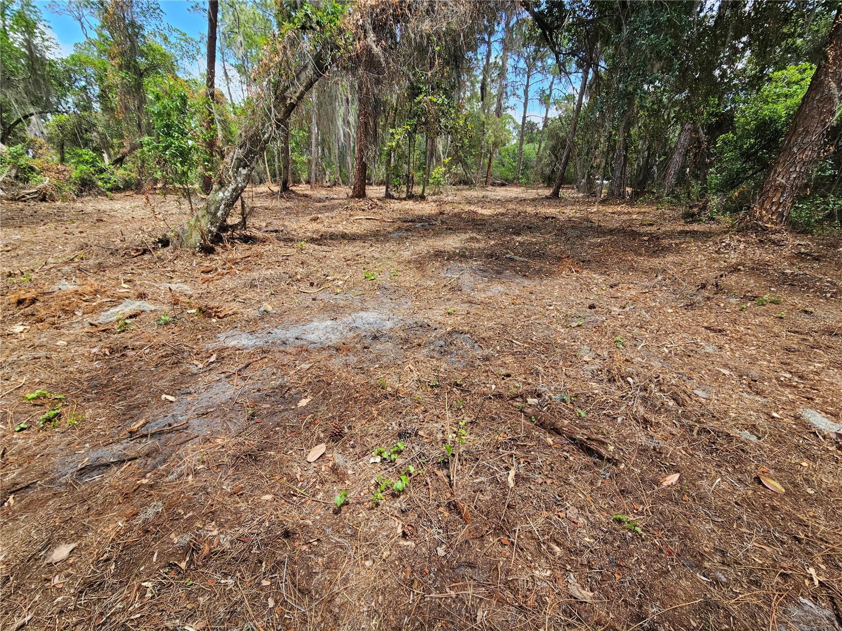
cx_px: 421
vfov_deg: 89.9
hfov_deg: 106.2
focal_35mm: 13
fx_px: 316
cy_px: 316
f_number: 2.2
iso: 50
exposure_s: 1/329
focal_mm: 2.2
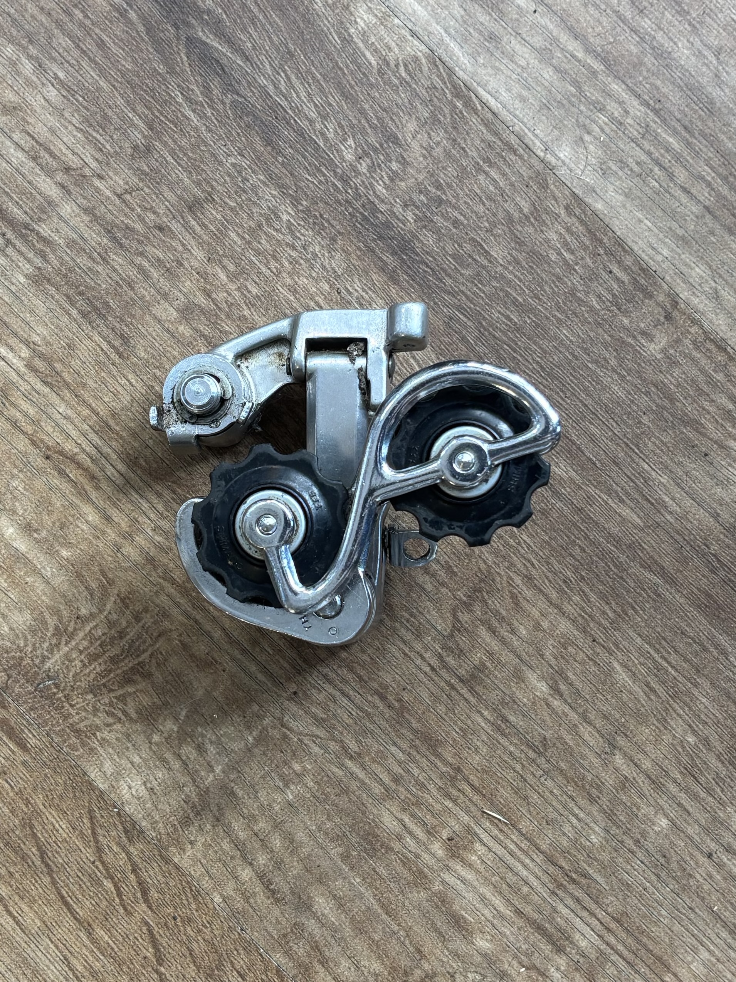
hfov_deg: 53.1
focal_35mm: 26
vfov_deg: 67.3
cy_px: 491
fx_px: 737
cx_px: 368
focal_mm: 5.96
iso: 80
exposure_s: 1/50
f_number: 1.6
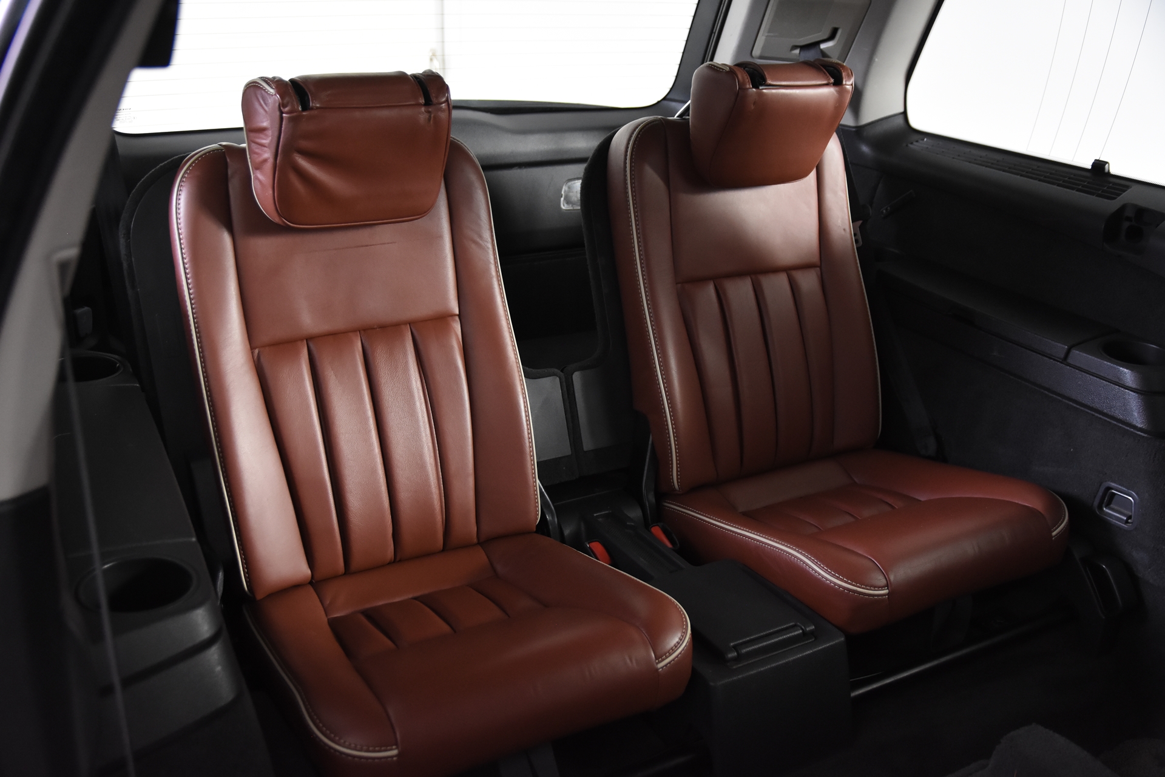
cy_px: 388
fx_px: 1165
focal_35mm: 36
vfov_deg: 36.9
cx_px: 582
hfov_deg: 53.1
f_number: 3
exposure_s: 1/40
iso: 2000
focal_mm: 24
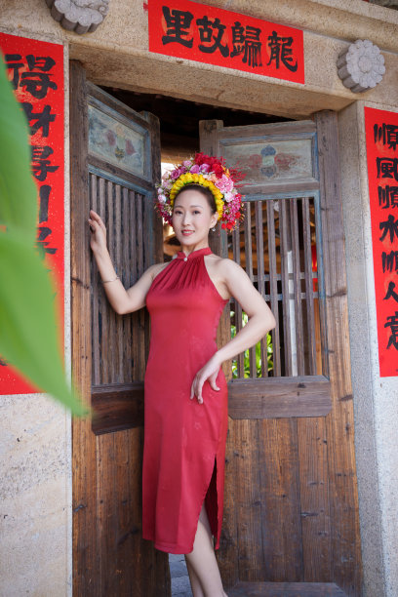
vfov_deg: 54.4
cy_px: 298
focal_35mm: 35
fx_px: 580
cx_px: 199
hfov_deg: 37.9
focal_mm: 35
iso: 100
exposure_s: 1/100
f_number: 4
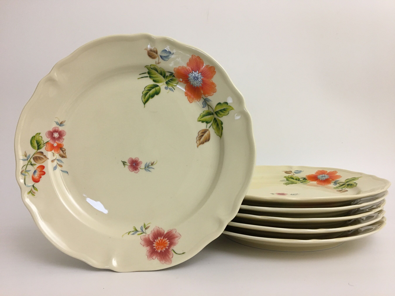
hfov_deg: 61.7
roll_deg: -0.3
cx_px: 198
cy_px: 148
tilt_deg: -1.8
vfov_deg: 48.2
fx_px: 331
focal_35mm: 29
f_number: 2.2
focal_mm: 4.15
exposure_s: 1/33
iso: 160
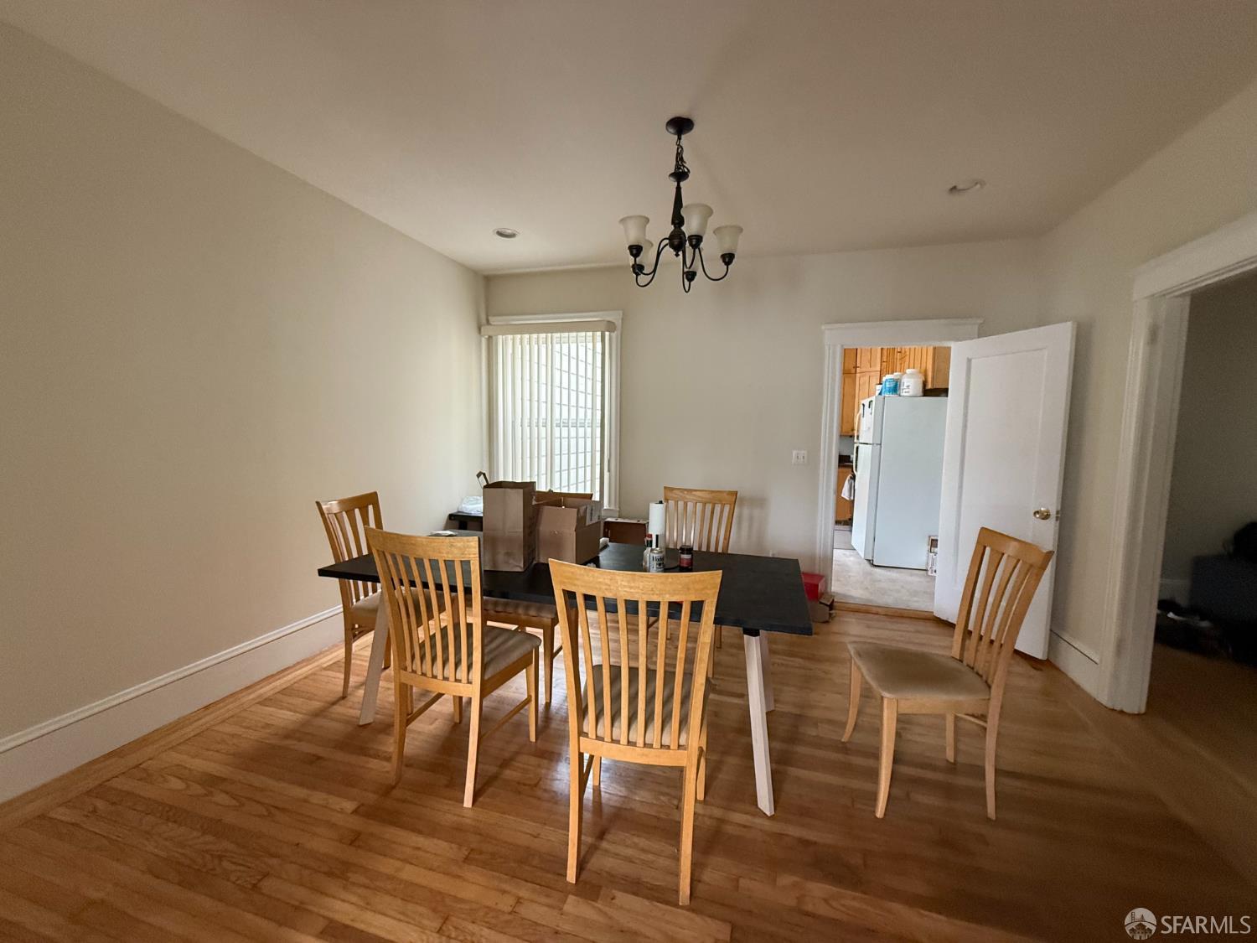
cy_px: 472
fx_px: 508
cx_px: 628
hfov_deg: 102.1
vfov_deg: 85.7
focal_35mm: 14
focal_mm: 2.22
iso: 320
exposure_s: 1/96
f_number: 2.2
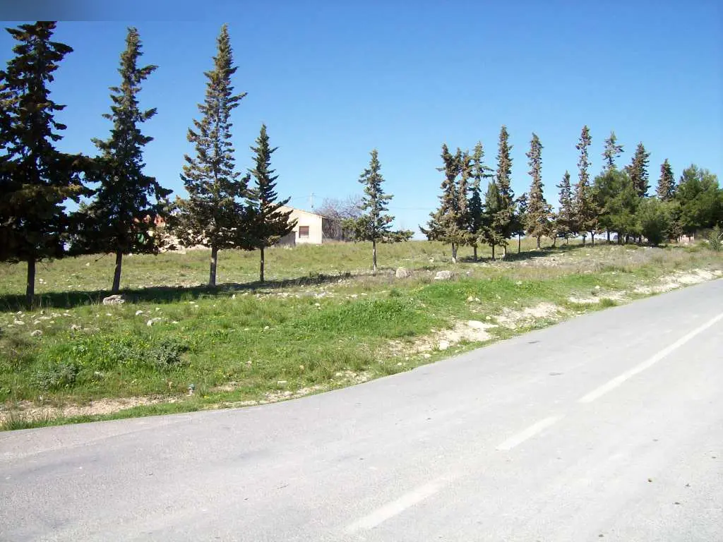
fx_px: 752
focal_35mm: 36
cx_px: 362
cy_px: 271
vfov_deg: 39.7
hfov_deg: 51.4
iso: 80
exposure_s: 1/464
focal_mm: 6
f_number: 4.8
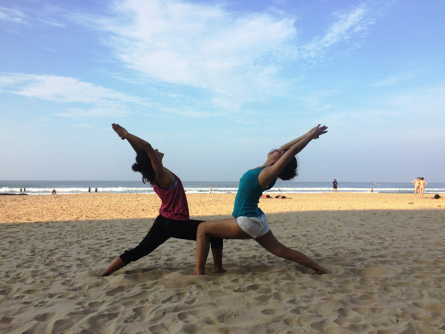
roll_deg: -1.1
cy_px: 167
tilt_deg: +3.5
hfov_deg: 61.7
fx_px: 373
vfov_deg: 48.2
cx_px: 222
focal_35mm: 29
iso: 32
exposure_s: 1/1520
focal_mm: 4.15
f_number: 2.2
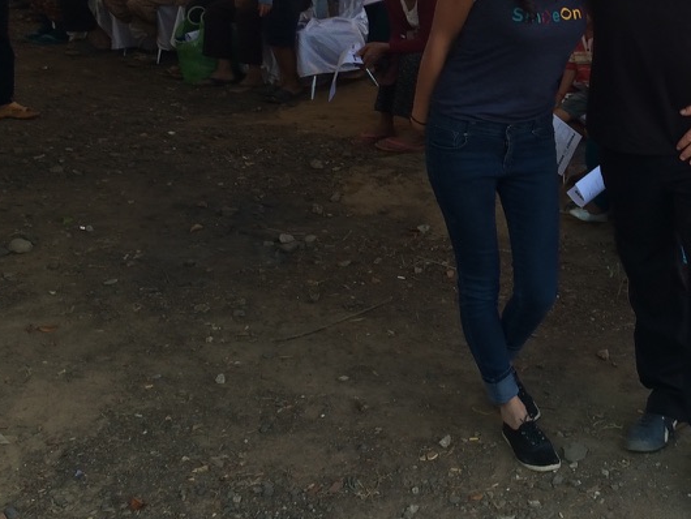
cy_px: 103
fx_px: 1118
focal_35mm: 56
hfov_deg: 32.3
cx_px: 649
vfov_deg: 25.7
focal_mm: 4.15
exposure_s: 1/100
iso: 32
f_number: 2.2
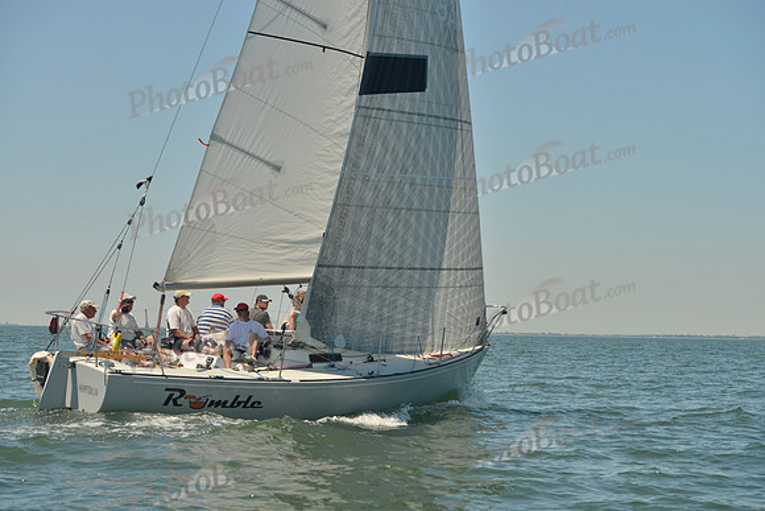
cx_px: 382
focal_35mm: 70
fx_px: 1488
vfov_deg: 19.5
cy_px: 256
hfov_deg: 28.8
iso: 200
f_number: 7.1
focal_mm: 70
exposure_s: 1/640
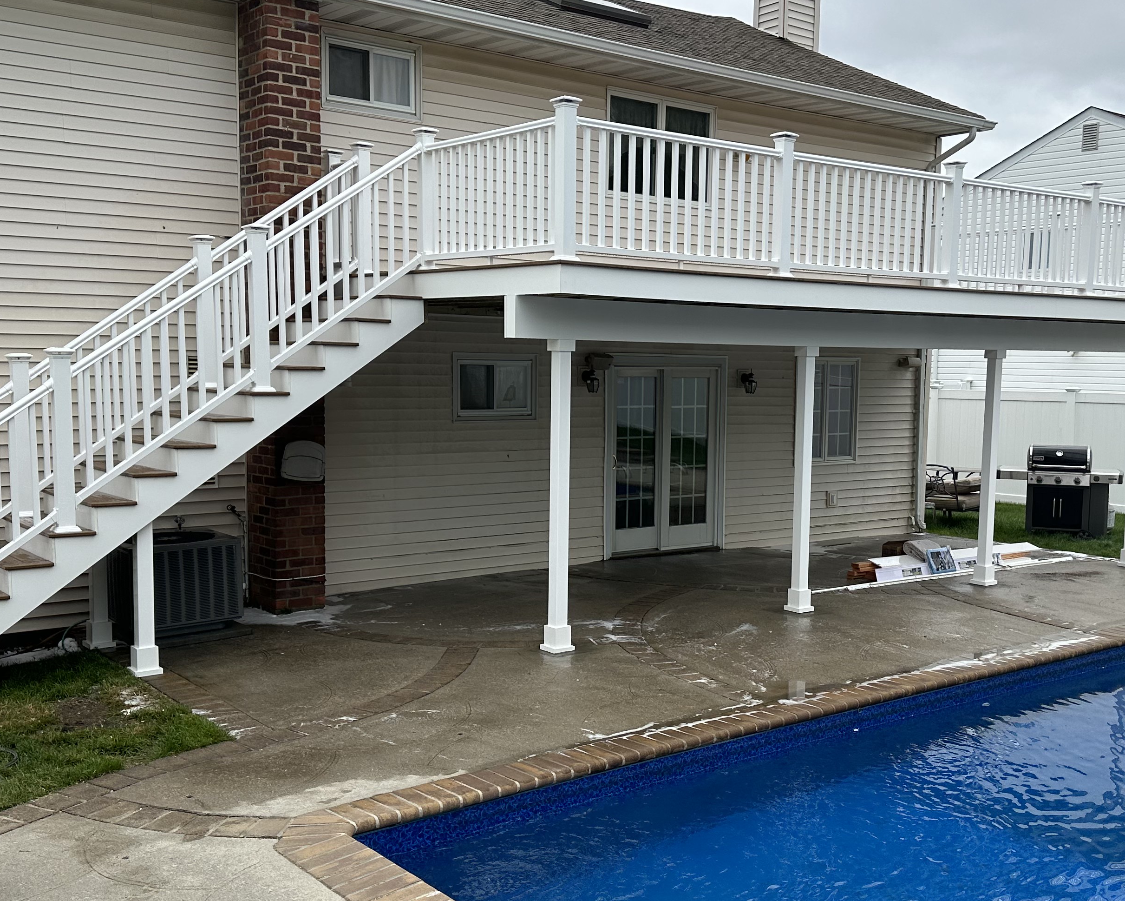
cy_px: 475
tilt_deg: -4.6
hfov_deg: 46.7
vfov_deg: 38.2
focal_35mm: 39
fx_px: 1299
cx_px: 649
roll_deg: -1.6
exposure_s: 1/2110
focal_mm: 6.86
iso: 80
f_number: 1.78
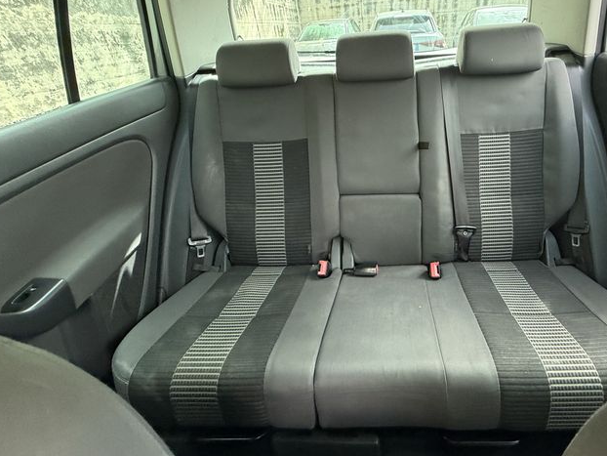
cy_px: 210
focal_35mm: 18
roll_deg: +3.0
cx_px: 380
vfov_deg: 71.5
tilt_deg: -31.9
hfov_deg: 86.0
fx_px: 316
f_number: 2.2
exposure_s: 1/104
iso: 320
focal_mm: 2.22
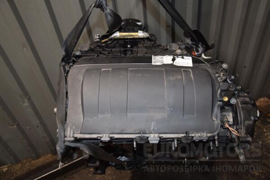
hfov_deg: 57.2
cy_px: 90
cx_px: 135
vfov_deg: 40.0
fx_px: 247
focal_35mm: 33
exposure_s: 1/60
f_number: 5
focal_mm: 22
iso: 800
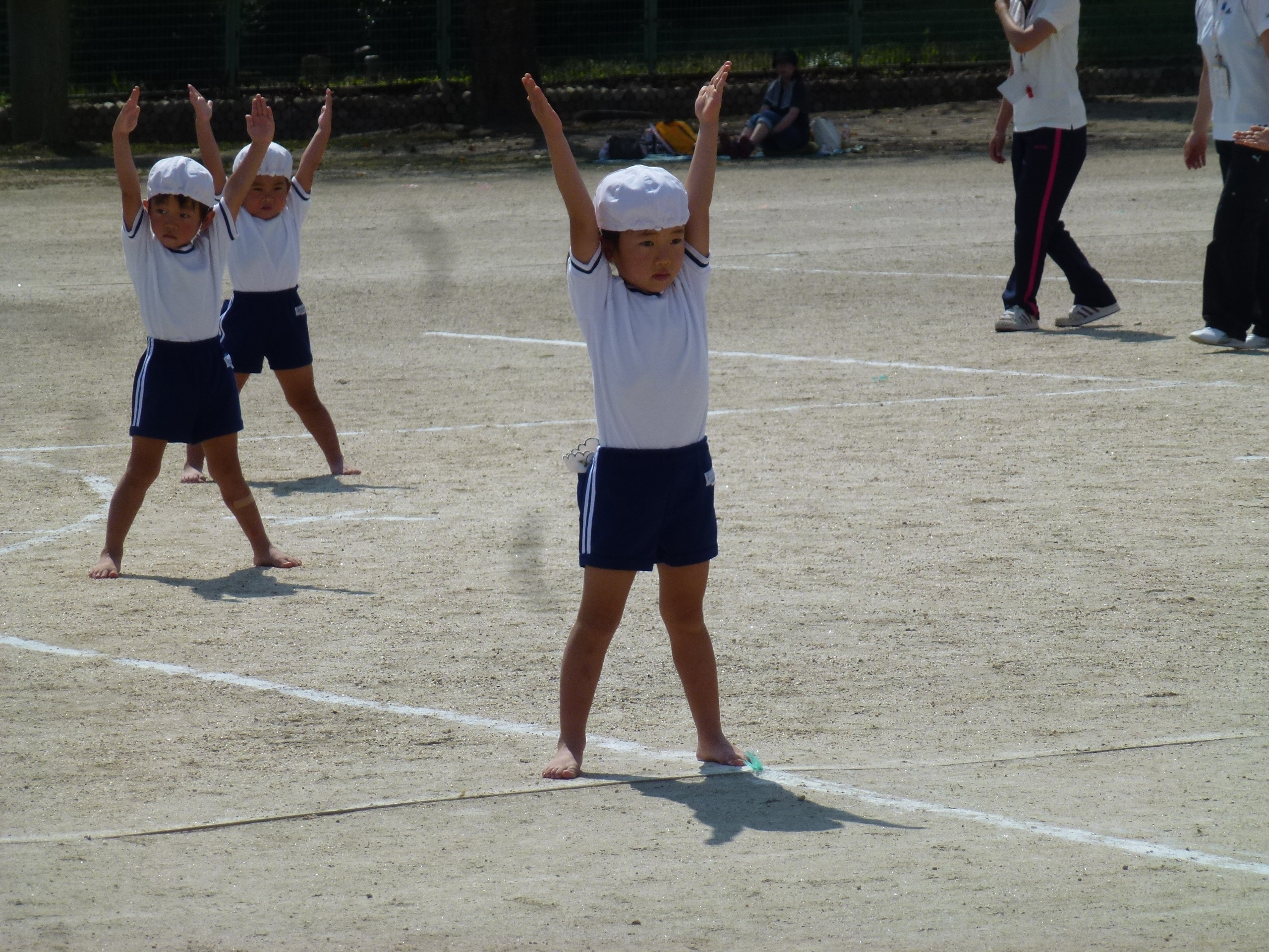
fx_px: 7845
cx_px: 634
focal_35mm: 214
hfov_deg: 9.2
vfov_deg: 6.9
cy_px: 476
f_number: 5.5
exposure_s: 1/1300
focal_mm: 38.3
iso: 100
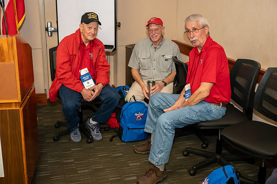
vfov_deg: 31.9
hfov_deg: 46.4
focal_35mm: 42
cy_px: 92
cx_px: 138
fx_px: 323
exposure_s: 1/160
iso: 12800
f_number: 5.3
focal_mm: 42
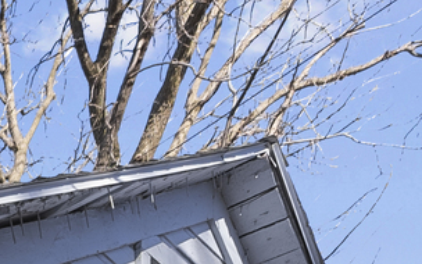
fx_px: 874
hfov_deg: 15.0
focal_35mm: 76
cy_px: 728
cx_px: -598
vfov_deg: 11.8
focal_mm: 14
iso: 125
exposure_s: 1/400
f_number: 2.8
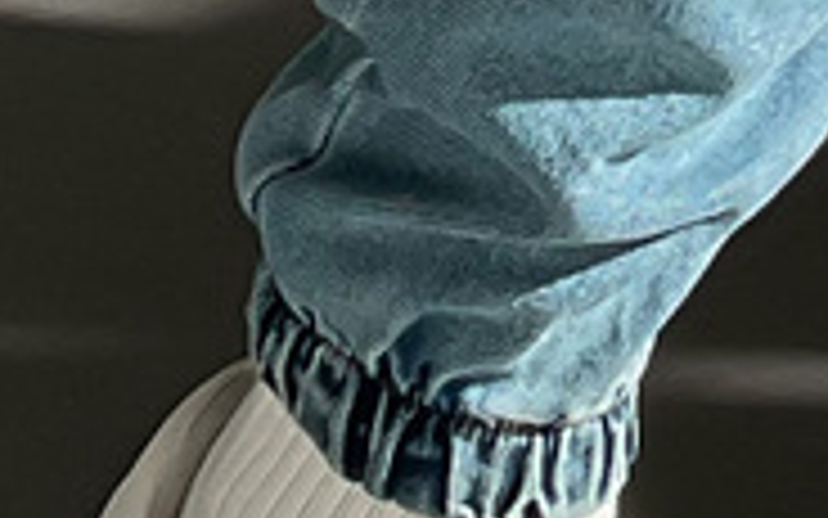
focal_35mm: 267
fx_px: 6025
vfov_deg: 4.7
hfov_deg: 7.7
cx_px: 1292
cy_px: -1000
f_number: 1.8
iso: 16
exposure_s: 1/530
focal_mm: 3
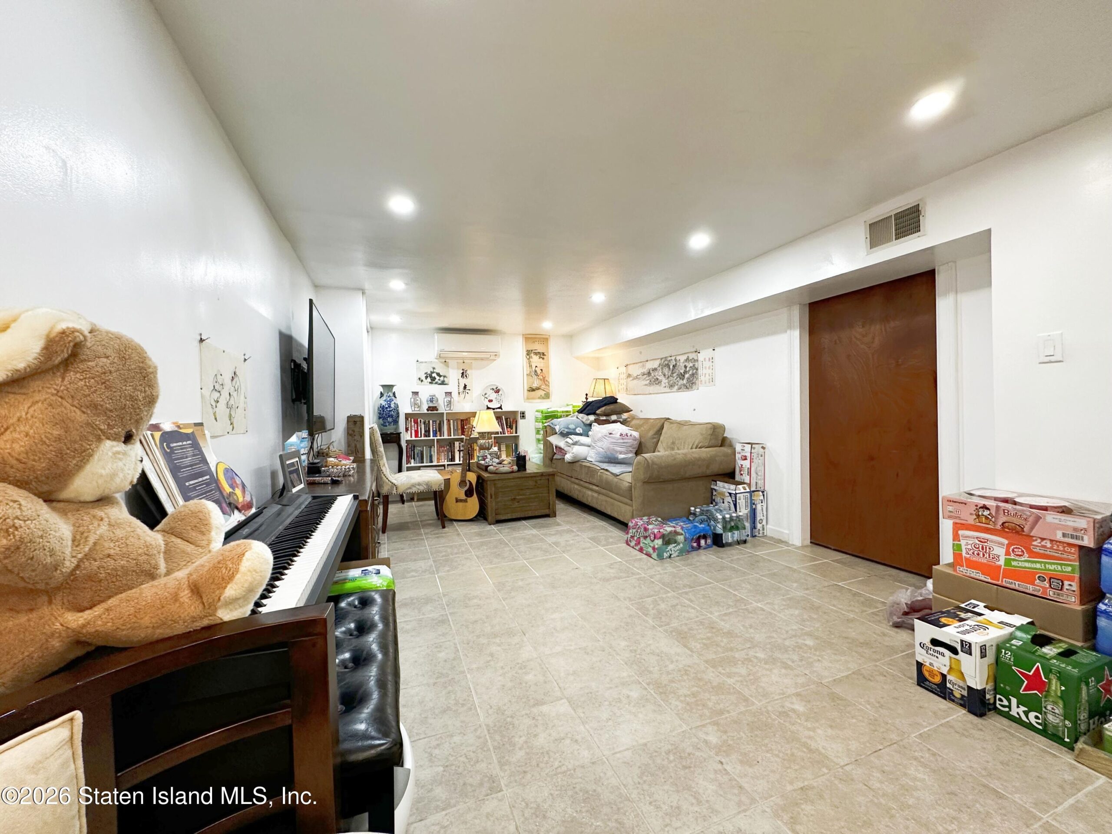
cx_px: 556
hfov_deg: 102.1
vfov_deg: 85.7
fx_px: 450
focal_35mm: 14
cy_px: 417
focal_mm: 2.22
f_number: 2.2
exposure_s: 1/120
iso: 200
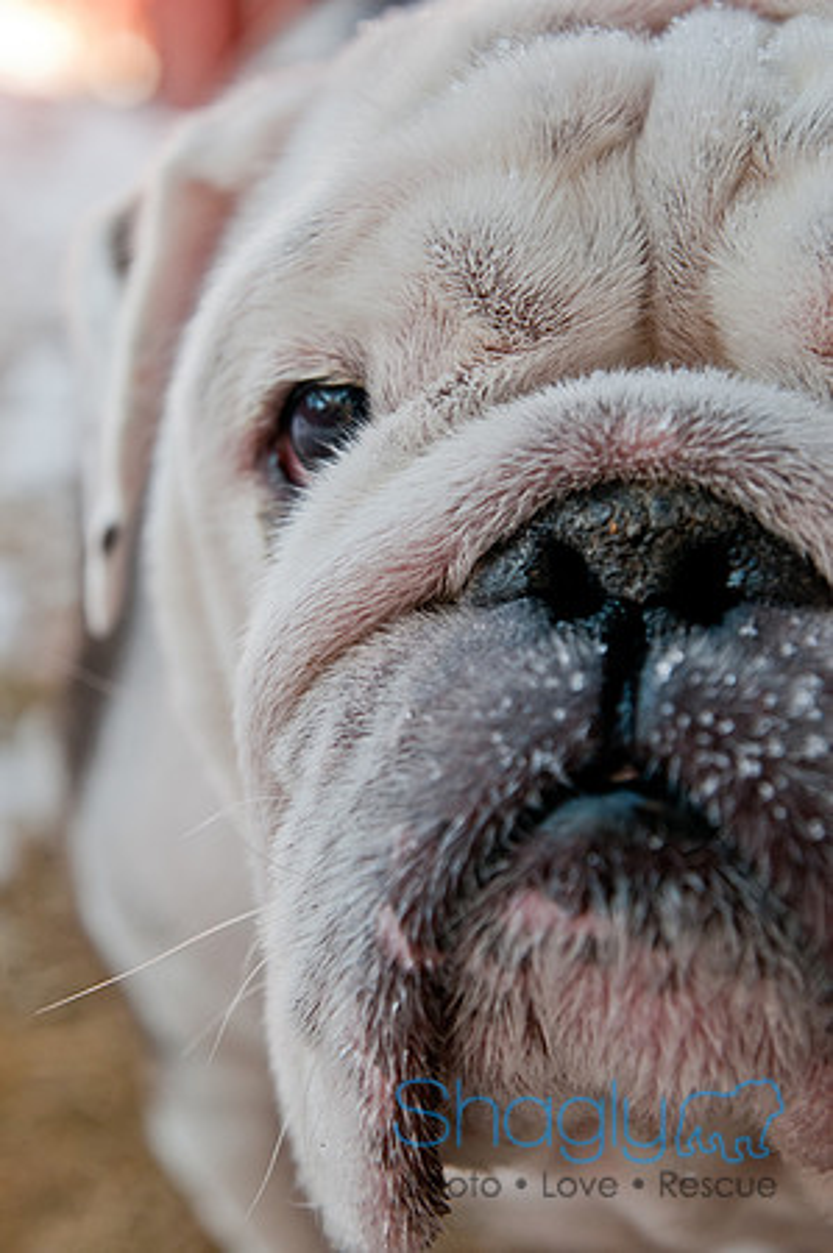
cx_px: 416
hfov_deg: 18.1
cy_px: 626
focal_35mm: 75
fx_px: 2609
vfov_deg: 27.0
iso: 400
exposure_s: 1/400
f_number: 4.5
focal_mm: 50
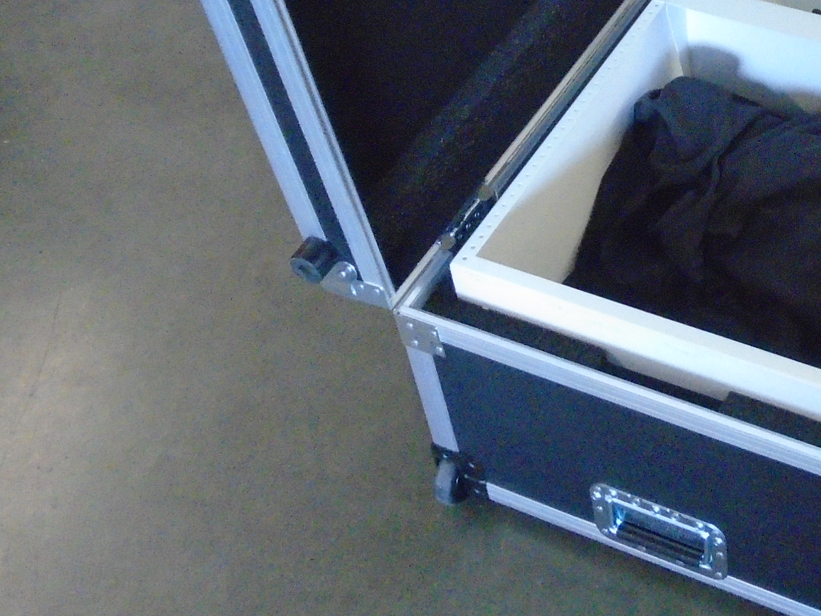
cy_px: 35
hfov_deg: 31.1
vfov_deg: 24.3
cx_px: 800
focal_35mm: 58
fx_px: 1375
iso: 800
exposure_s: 1/50
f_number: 3.2
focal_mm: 4.6
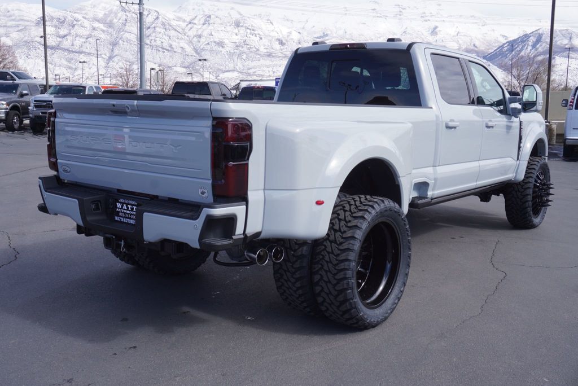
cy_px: 193
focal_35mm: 38
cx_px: 289
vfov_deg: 35.5
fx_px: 602
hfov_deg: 51.3
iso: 100
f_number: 10
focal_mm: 25
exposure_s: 1/125
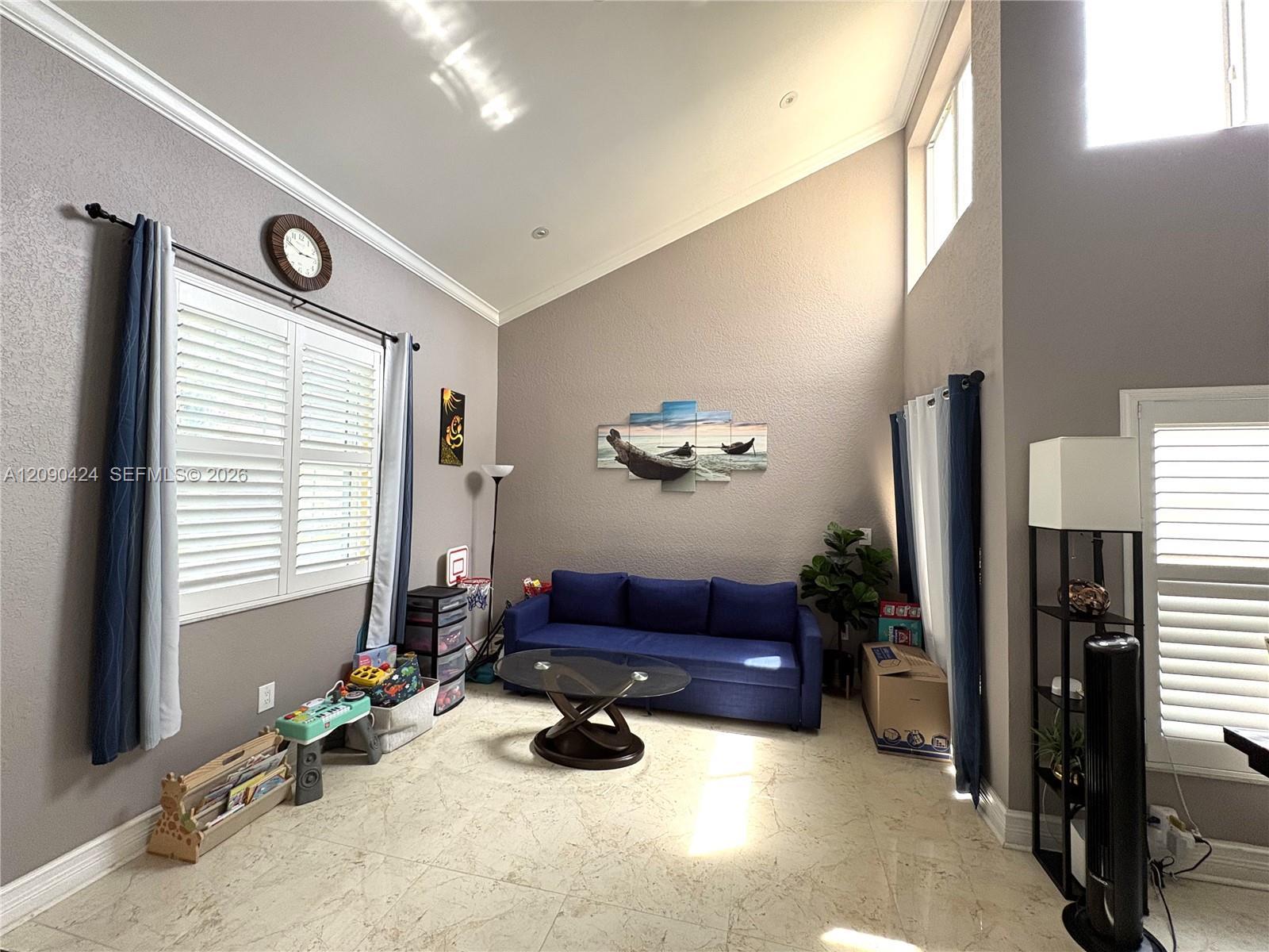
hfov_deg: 102.1
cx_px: 634
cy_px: 476
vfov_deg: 85.7
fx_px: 513
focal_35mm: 14
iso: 250
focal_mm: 2.22
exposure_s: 1/98
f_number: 2.2
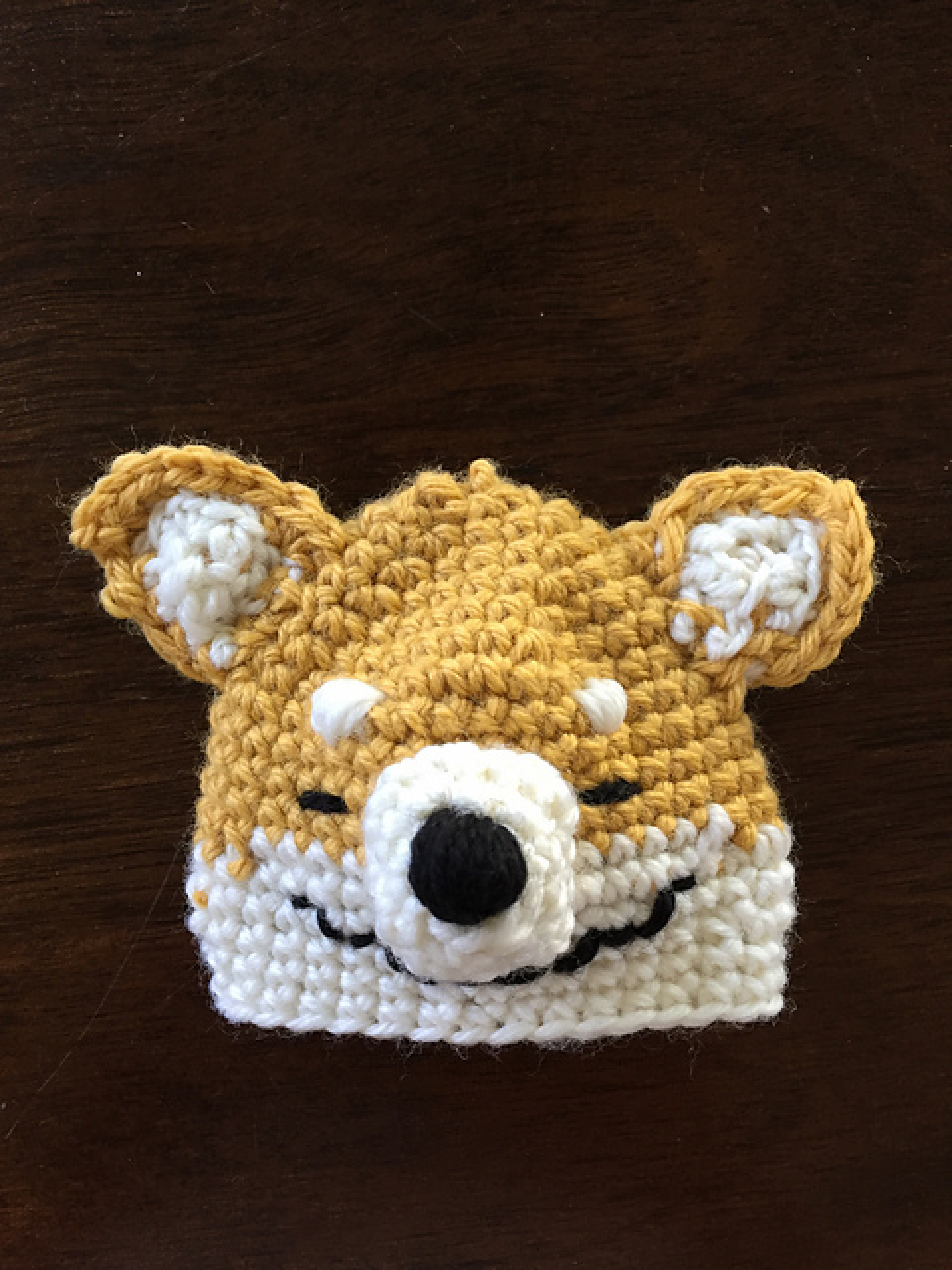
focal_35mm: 29
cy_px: 635
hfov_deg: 48.2
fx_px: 1063
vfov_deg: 61.7
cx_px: 476
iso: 125
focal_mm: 4.15
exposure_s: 1/30
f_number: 2.2
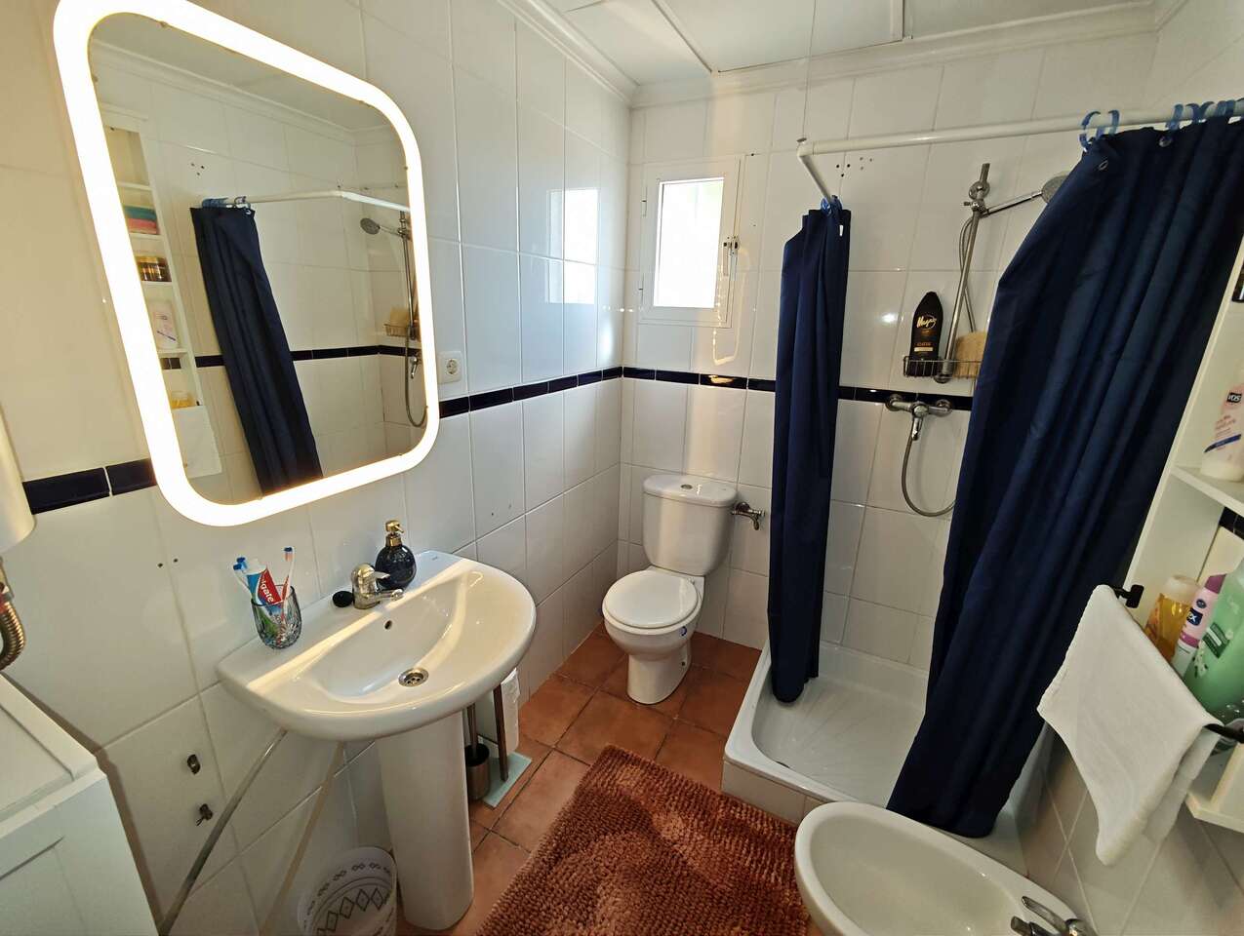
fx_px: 504
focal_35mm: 14
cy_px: 468
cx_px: 622
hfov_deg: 102.0
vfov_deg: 85.8
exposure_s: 1/50
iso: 320
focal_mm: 2.16
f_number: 2.2
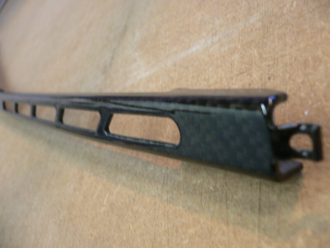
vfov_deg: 40.7
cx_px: 165
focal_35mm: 35
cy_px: 124
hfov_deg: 52.6
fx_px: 334
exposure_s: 1/15
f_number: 2.8
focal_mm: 5.8
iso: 150
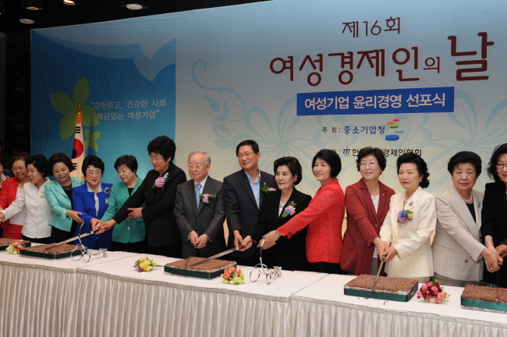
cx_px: 254
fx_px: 563
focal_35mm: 40
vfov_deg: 33.3
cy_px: 168
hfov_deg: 48.5
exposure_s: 1/60
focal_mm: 40
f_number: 6.3
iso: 640
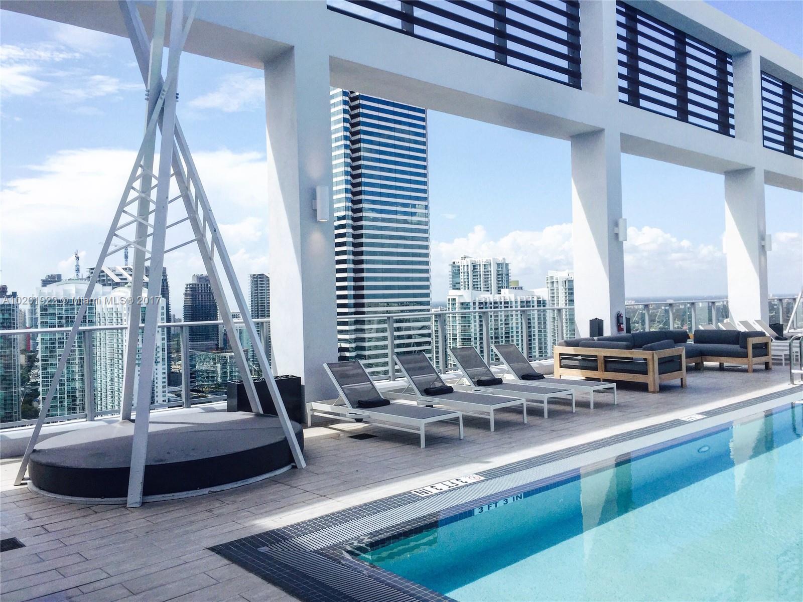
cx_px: 402
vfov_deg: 48.2
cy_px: 301
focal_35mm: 29
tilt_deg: -0.5
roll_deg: +0.2
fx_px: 673
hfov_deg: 61.7
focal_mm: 4.15
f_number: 2.2
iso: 32
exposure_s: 1/2639
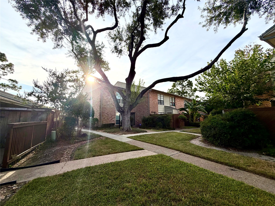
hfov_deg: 102.1
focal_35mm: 14
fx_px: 111
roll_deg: +1.6
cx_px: 138
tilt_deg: +8.3
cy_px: 103
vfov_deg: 85.7
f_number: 2.2
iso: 20
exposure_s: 1/914
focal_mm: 2.22
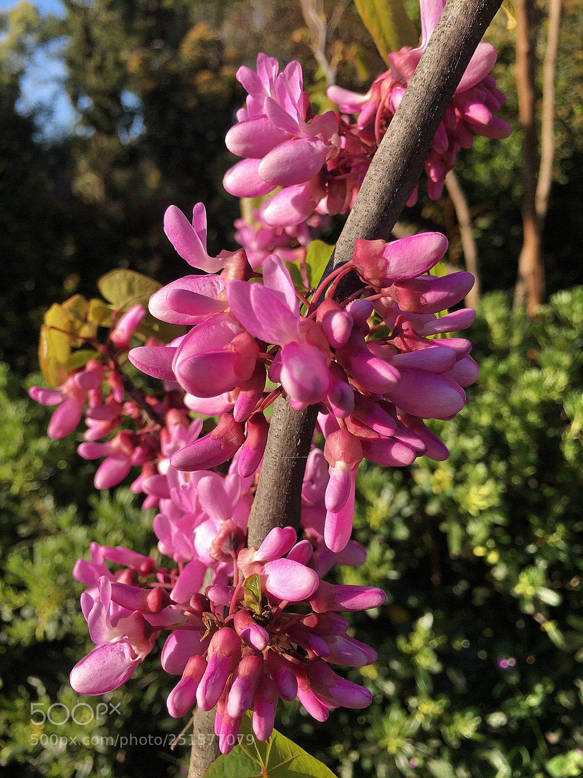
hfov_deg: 48.2
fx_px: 651
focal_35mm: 29
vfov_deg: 61.7
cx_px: 292
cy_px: 389
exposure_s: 1/999
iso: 25
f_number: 2.2
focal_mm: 4.15
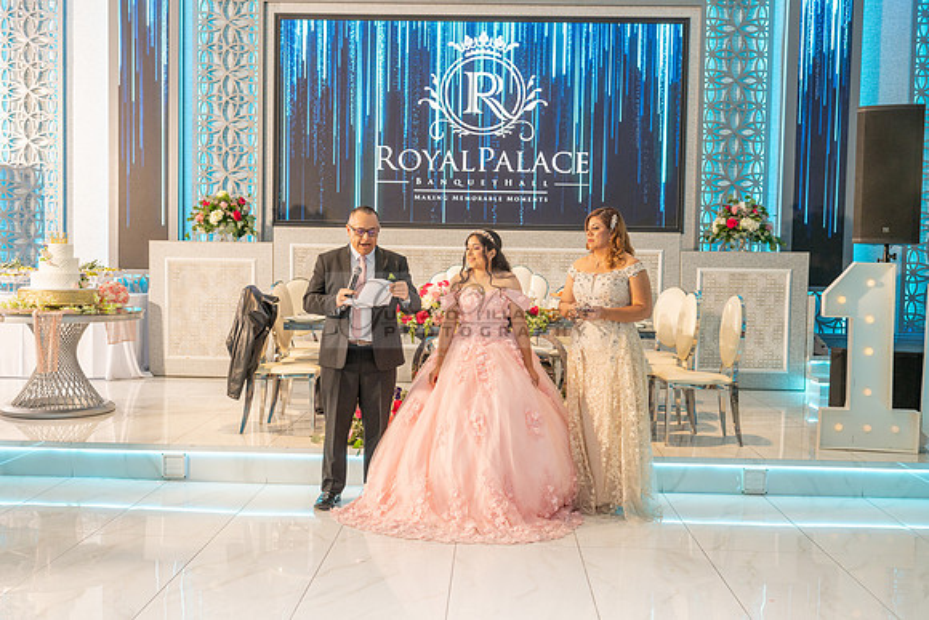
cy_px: 310
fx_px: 981
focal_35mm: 38
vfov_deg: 35.1
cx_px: 464
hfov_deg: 50.7
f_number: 5
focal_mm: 38
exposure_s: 1/125
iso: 1000
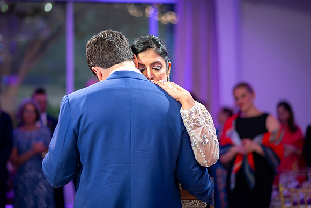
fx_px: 788
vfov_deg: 15.0
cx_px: 157
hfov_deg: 22.3
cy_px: 101
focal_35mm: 91
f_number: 2
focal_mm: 85
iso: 500
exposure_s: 1/125
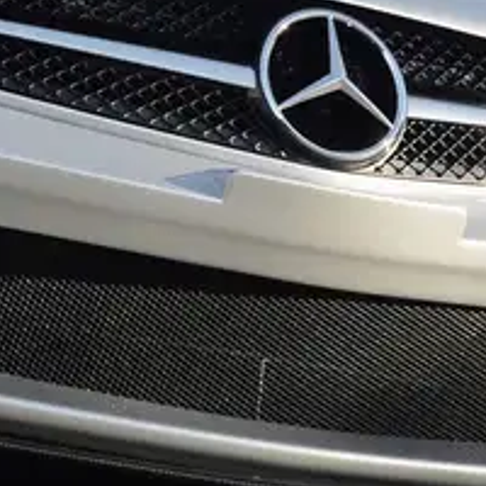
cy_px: -108
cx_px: 185
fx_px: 4622
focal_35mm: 291
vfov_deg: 6.0
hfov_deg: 6.0
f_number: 8
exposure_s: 1/40
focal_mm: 38
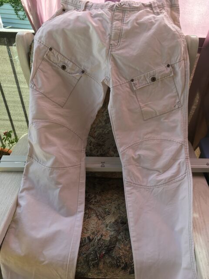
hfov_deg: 48.2
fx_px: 233
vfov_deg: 61.7
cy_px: 140
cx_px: 104
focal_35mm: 29
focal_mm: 4.15
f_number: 2.2
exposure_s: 1/139
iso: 25
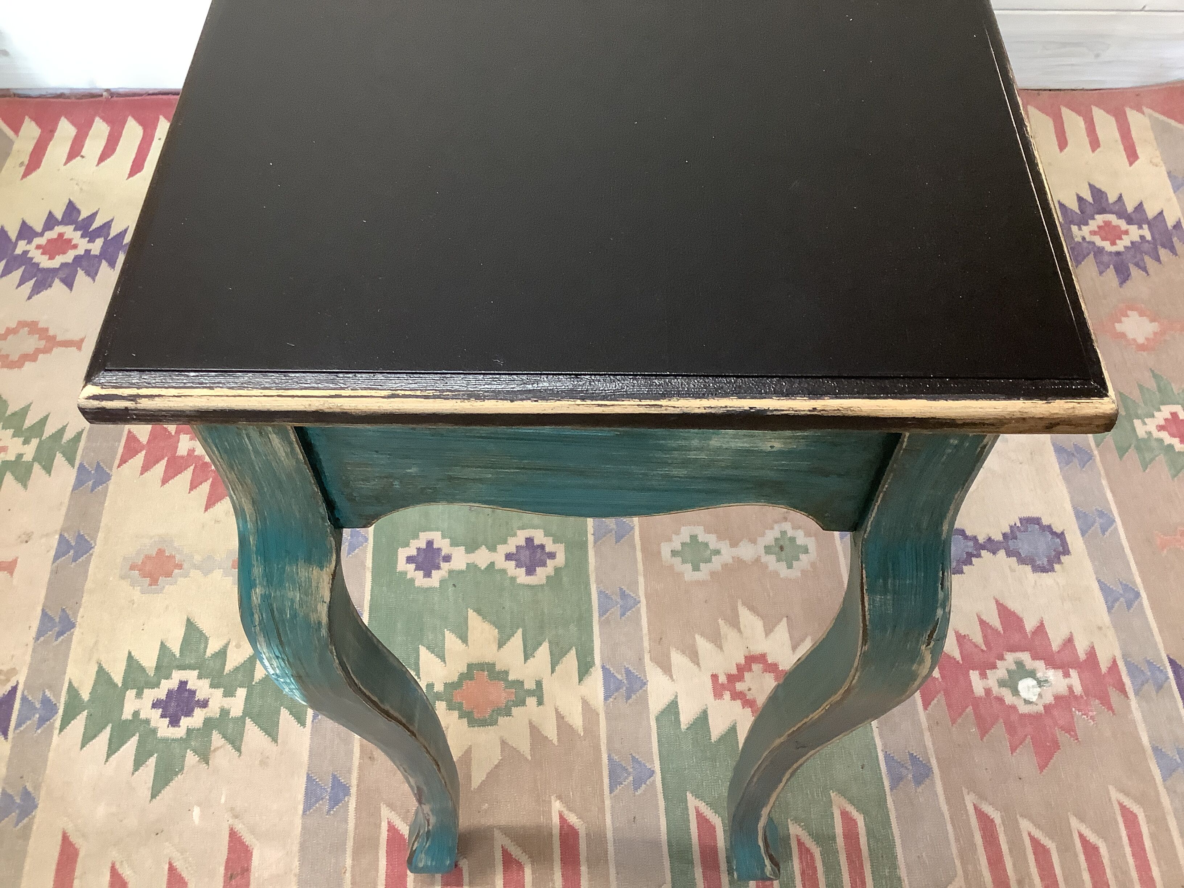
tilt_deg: -58.0
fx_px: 1060
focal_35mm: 31
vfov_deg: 45.4
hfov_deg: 58.4
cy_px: 444
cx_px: 592
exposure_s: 1/50
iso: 200
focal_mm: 3.3
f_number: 2.4
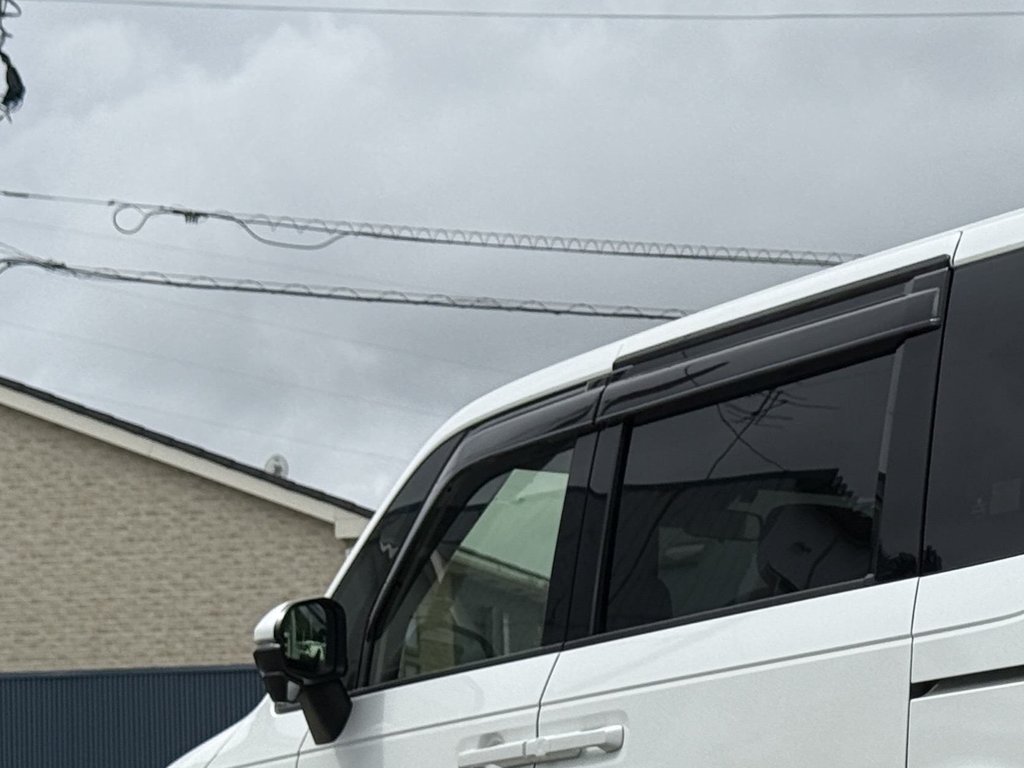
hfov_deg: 16.5
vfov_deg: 12.6
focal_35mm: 116
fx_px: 3431
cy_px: 770
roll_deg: +1.8
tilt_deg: +2.3
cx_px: 1130
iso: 80
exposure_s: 1/7143
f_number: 1.78
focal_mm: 6.76
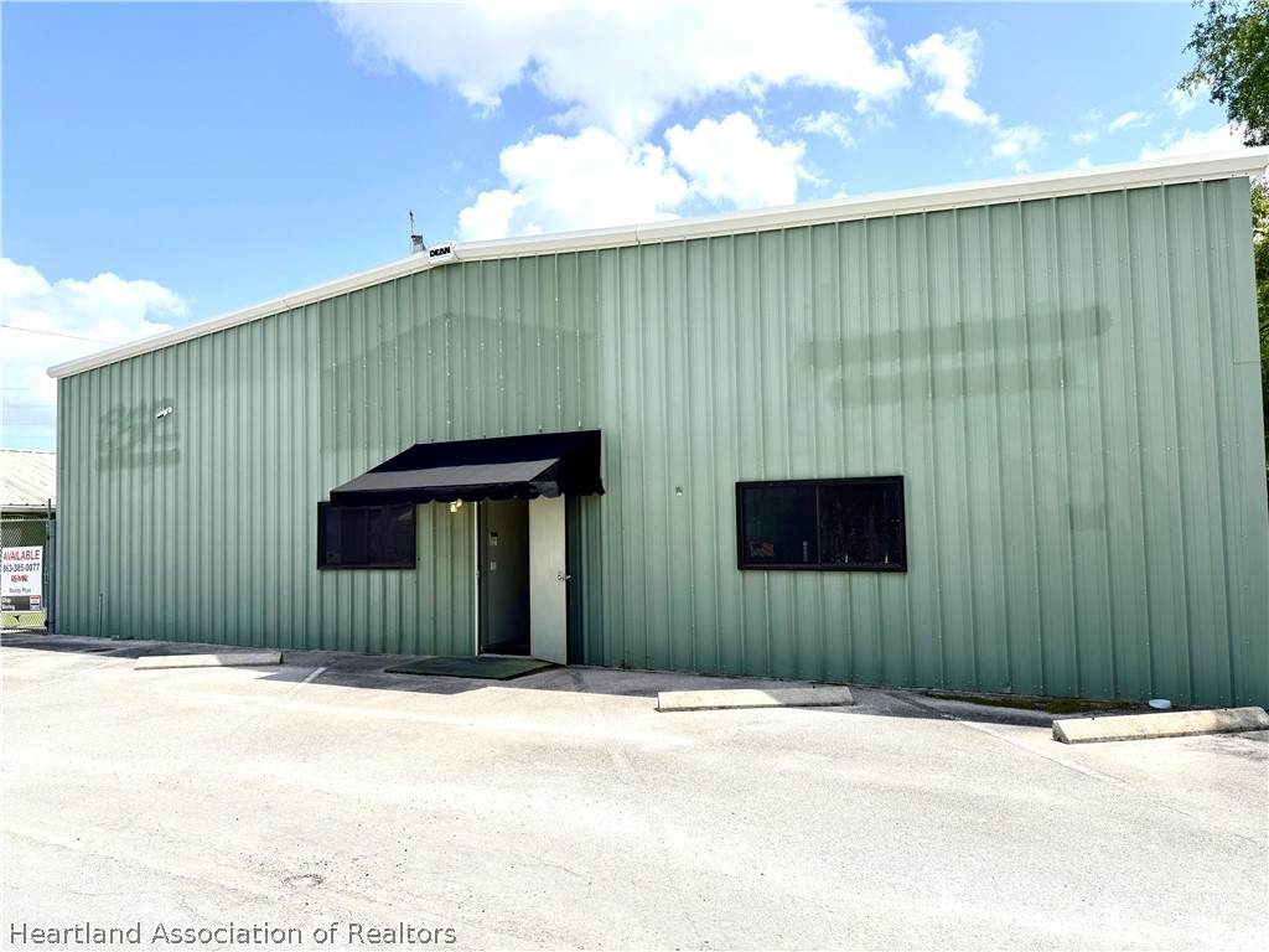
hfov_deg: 71.6
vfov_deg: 56.8
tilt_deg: +3.1
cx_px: 634
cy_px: 476
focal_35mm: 24
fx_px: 880
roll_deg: +1.1
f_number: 1.78
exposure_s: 1/6173
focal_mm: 6.76
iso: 80
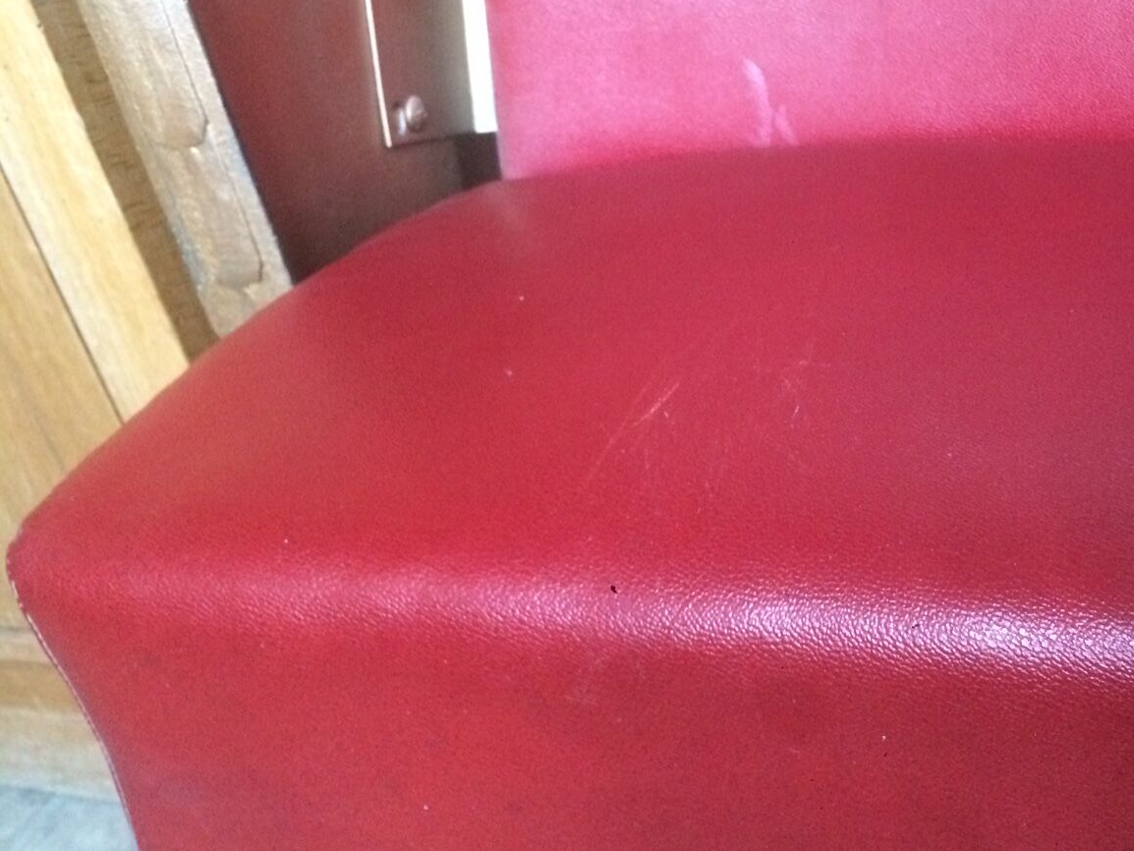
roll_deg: +9.7
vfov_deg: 35.1
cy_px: 388
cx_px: 801
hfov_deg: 44.7
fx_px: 1343
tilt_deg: -34.6
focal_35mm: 41
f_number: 2.2
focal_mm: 4.15
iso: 320
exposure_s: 1/17
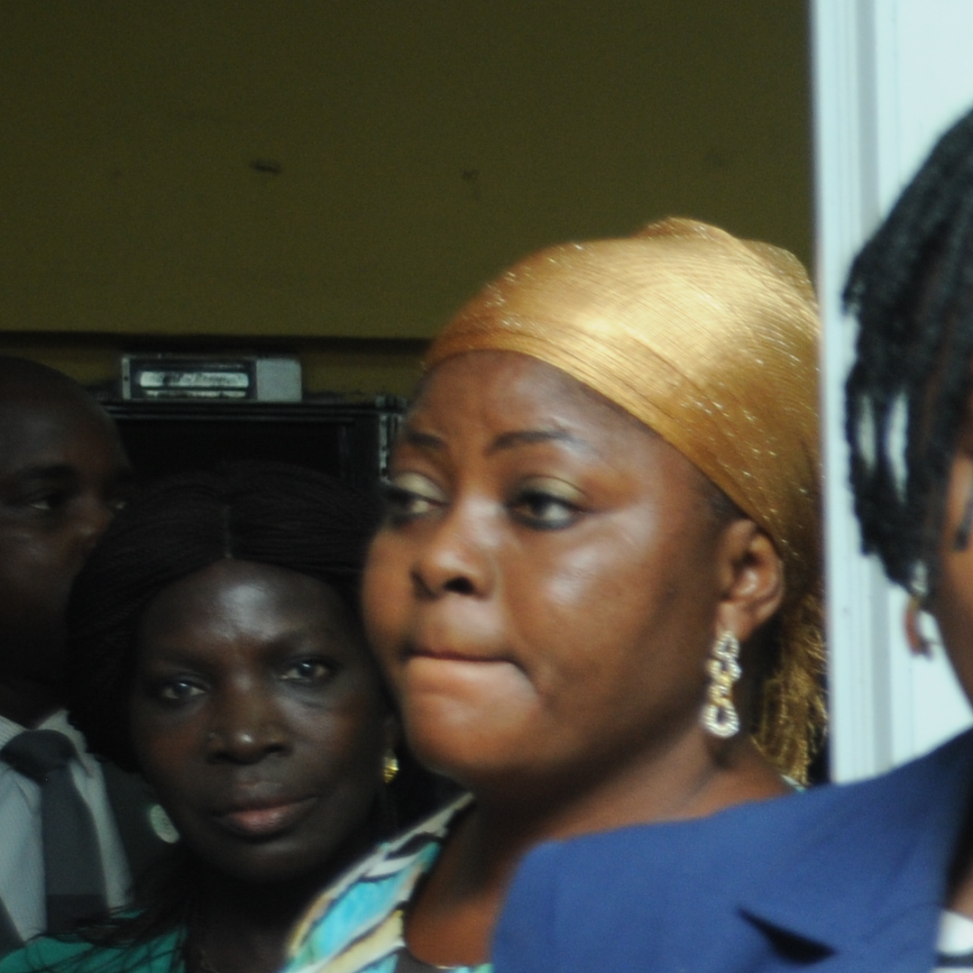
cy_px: 1183
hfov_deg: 11.2
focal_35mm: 147
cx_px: 1660
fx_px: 4665
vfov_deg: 11.7
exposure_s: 1/50
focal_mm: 29
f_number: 4.5
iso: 320
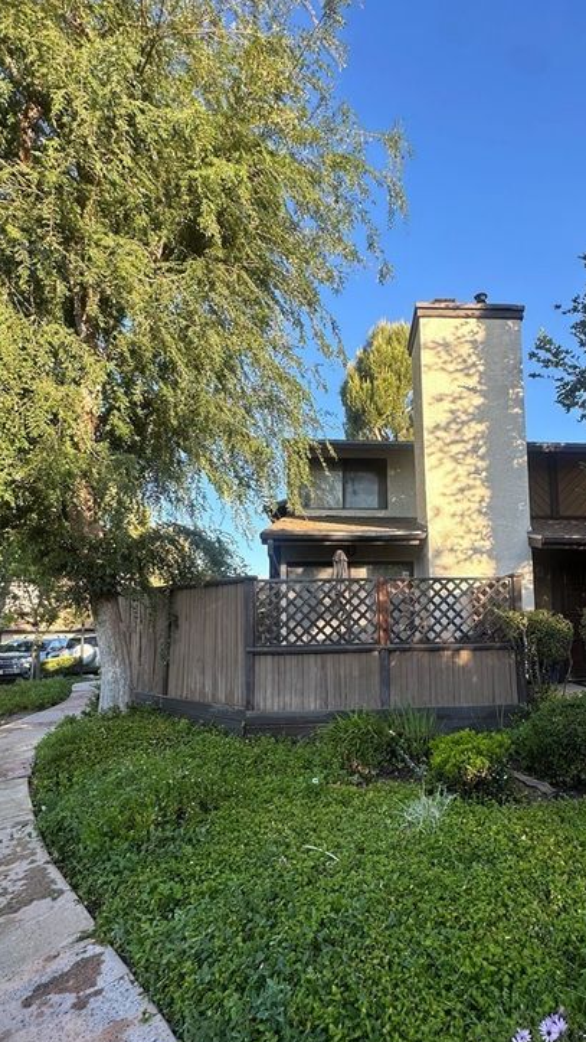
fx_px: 497
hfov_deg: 59.7
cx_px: 389
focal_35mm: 18
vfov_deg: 92.1
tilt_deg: +5.5
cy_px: 590
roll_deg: +0.4
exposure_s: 1/256
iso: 40
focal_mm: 2.22
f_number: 2.2
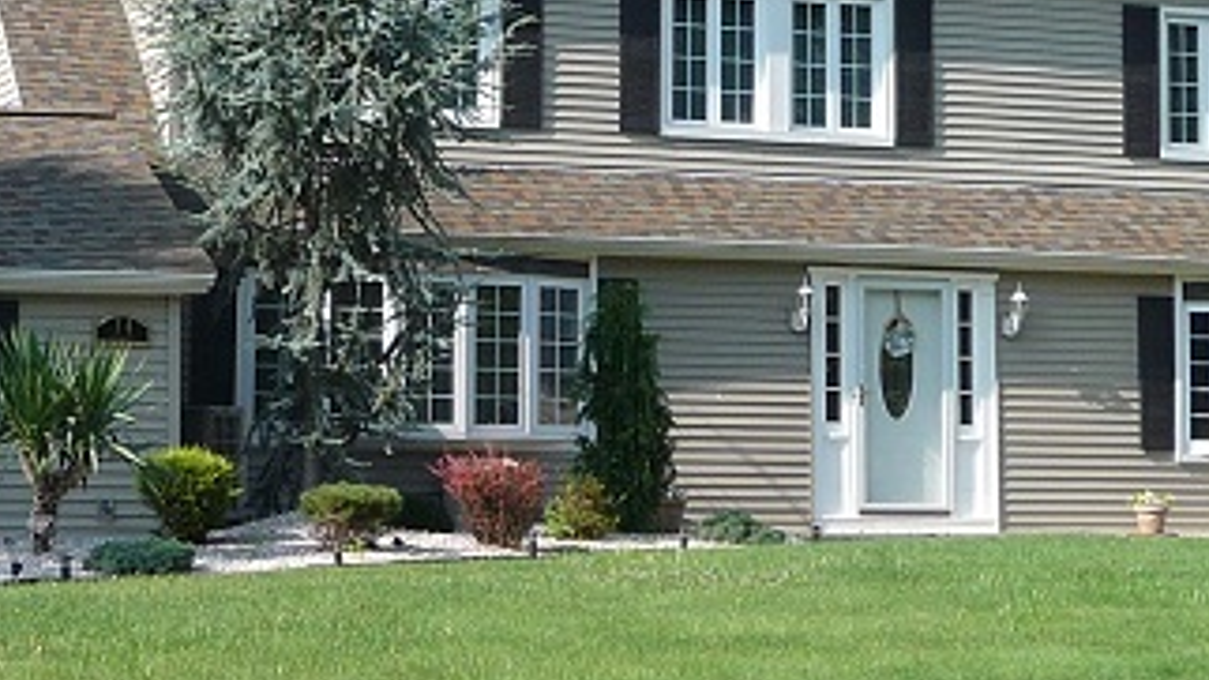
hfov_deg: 20.4
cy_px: 101
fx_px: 3333
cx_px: 282
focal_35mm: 104
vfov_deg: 11.6
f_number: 3.4
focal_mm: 5
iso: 100
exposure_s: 1/500
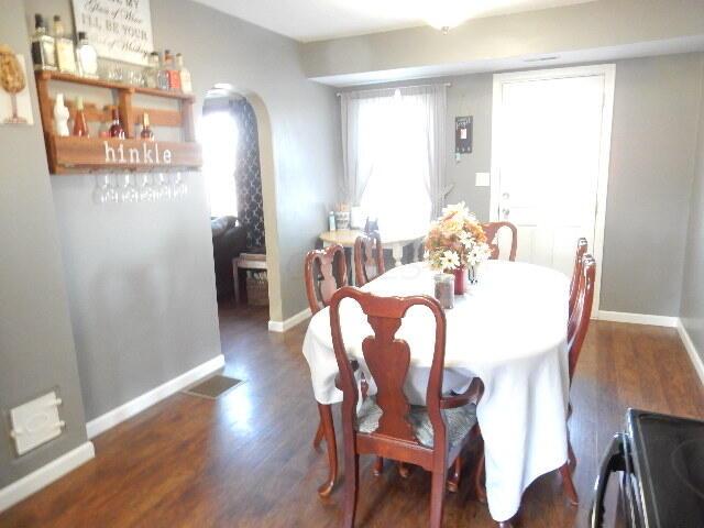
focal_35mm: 25
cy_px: 264
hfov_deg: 69.4
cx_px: 352
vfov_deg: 54.9
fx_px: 508
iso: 720
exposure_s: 1/8
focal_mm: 4.5
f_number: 3.7
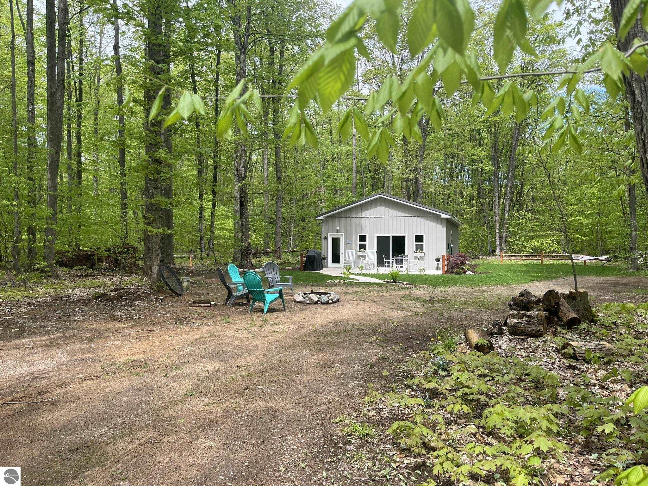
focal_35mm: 26
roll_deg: -0.1
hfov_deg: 67.3
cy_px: 243
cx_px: 324
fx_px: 487
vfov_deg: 53.1
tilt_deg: +0.0
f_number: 1.6
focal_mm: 5.1
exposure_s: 1/696
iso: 50
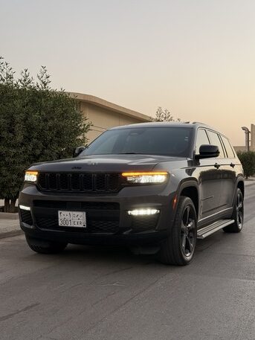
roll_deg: -0.2
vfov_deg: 39.6
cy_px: 170
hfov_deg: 30.3
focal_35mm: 48
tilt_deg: +1.8
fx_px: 471
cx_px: 128
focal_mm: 6.76
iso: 50
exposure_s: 1/122
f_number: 1.78
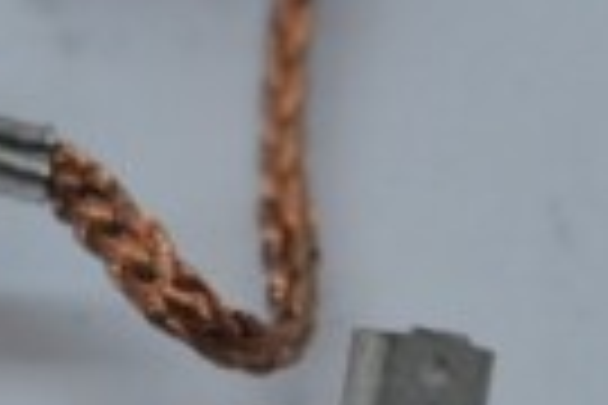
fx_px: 7425
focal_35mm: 440
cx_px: -108
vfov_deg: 3.1
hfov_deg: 4.7
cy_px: -97
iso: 320
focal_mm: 55
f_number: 5.6
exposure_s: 1/125
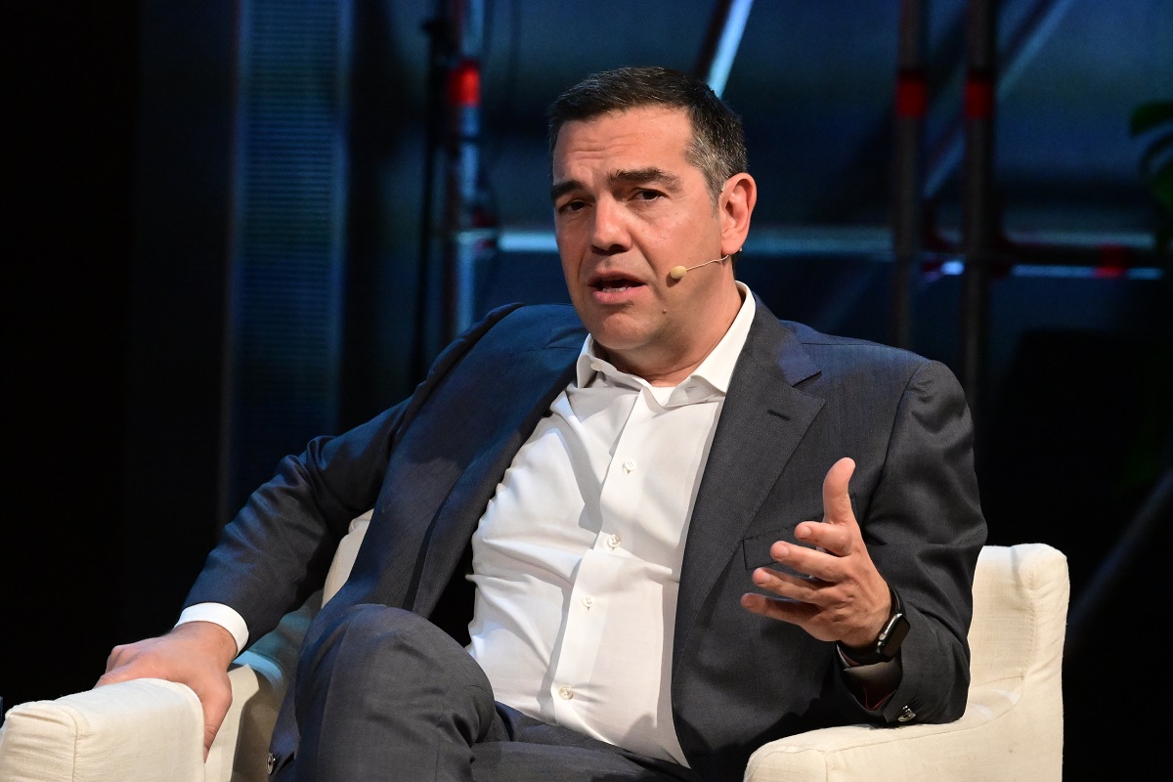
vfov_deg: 5.0
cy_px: 391
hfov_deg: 7.4
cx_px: 586
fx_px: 9025
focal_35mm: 277
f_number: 7.1
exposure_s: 1/800
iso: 8000
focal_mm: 185
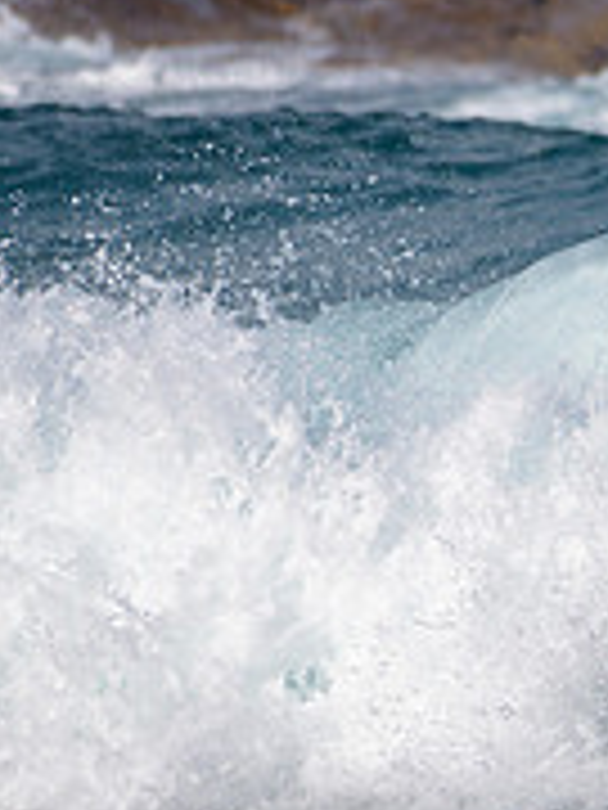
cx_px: 1144
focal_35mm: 1896
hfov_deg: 0.8
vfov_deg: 1.0
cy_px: 407
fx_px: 44402
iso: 80
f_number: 5.6
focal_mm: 500
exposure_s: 1/2000
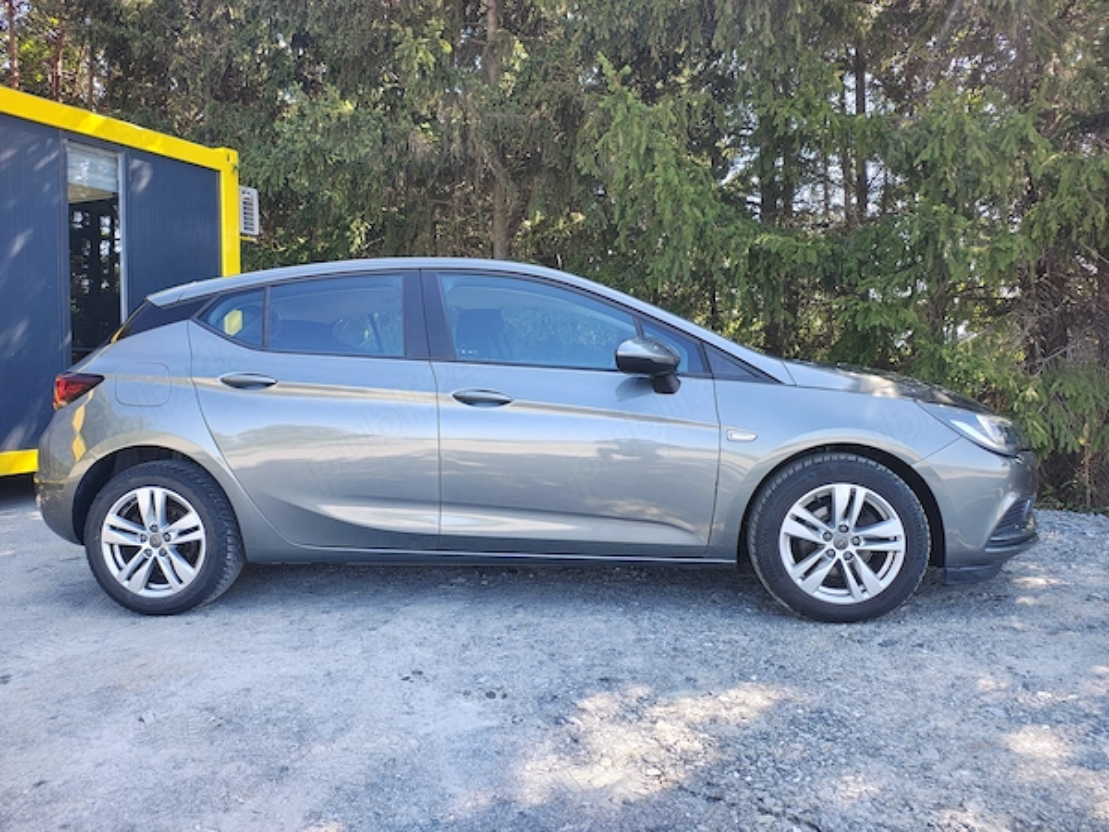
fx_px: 801
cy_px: 416
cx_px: 554
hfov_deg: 69.4
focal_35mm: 25
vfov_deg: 54.9
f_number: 1.4
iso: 161
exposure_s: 1/200
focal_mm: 5.89
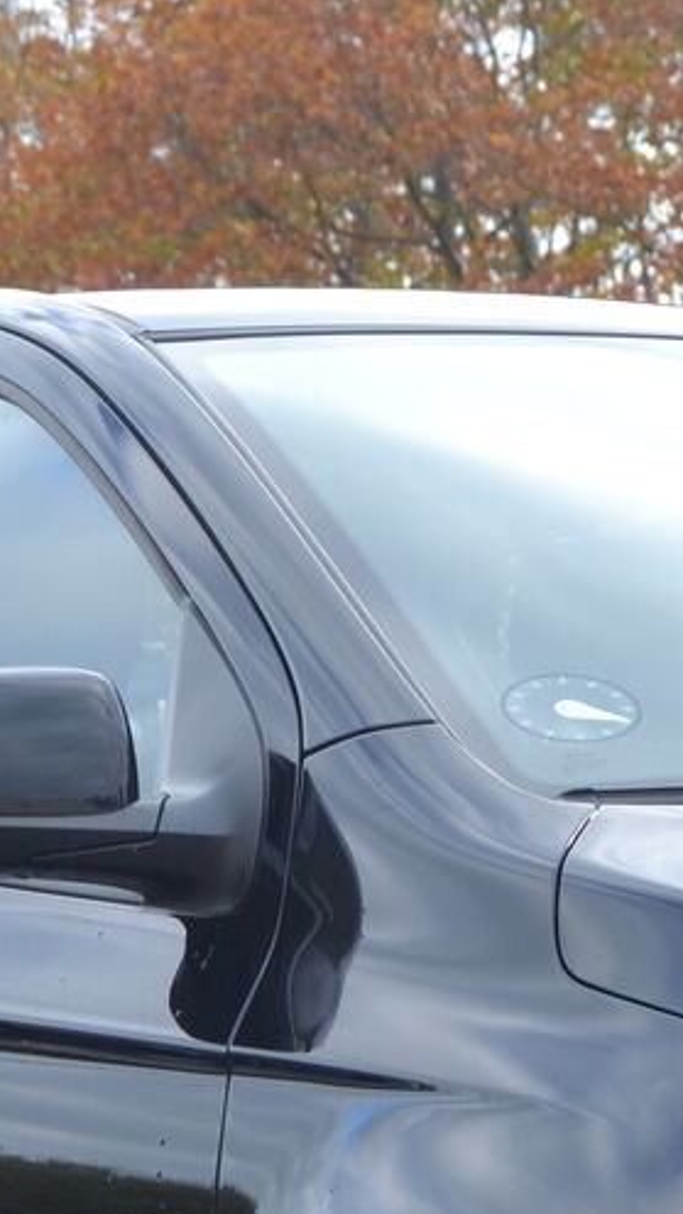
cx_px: 920
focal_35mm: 158
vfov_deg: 13.4
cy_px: 1287
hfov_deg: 7.6
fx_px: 5087
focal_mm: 26
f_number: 5.6
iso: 125
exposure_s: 1/125
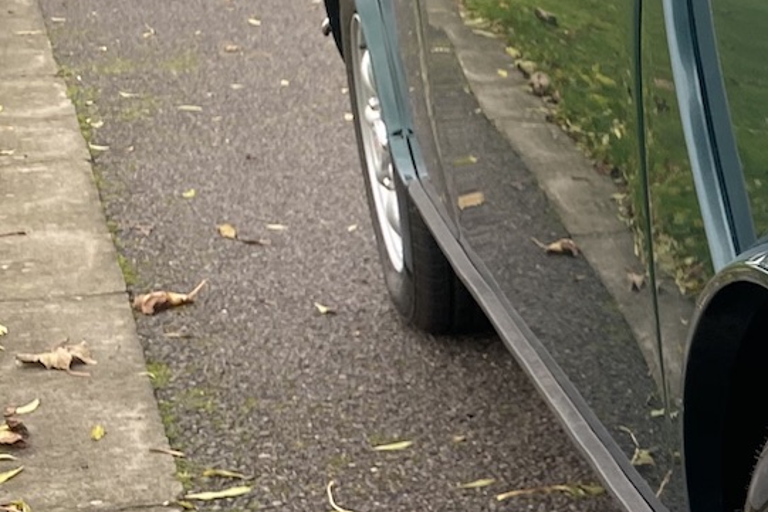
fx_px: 2134
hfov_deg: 17.1
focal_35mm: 100
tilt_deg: -19.1
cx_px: 1350
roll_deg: -3.9
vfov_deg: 13.5
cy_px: 485
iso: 32
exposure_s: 1/158
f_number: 1.8
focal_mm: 4.25
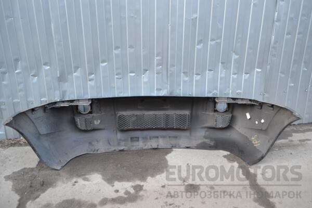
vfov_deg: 43.6
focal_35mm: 30
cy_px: 104
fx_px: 260
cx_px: 156
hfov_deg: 61.9
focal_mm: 20
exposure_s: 1/80
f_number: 4.5
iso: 400
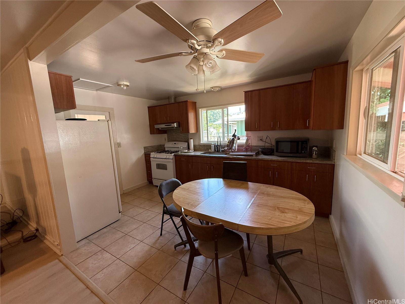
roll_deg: +2.9
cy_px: 152
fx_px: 164
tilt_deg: -7.8
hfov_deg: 102.1
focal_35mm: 14
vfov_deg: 85.7
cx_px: 202
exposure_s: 1/99
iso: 320
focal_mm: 2.22
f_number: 2.2
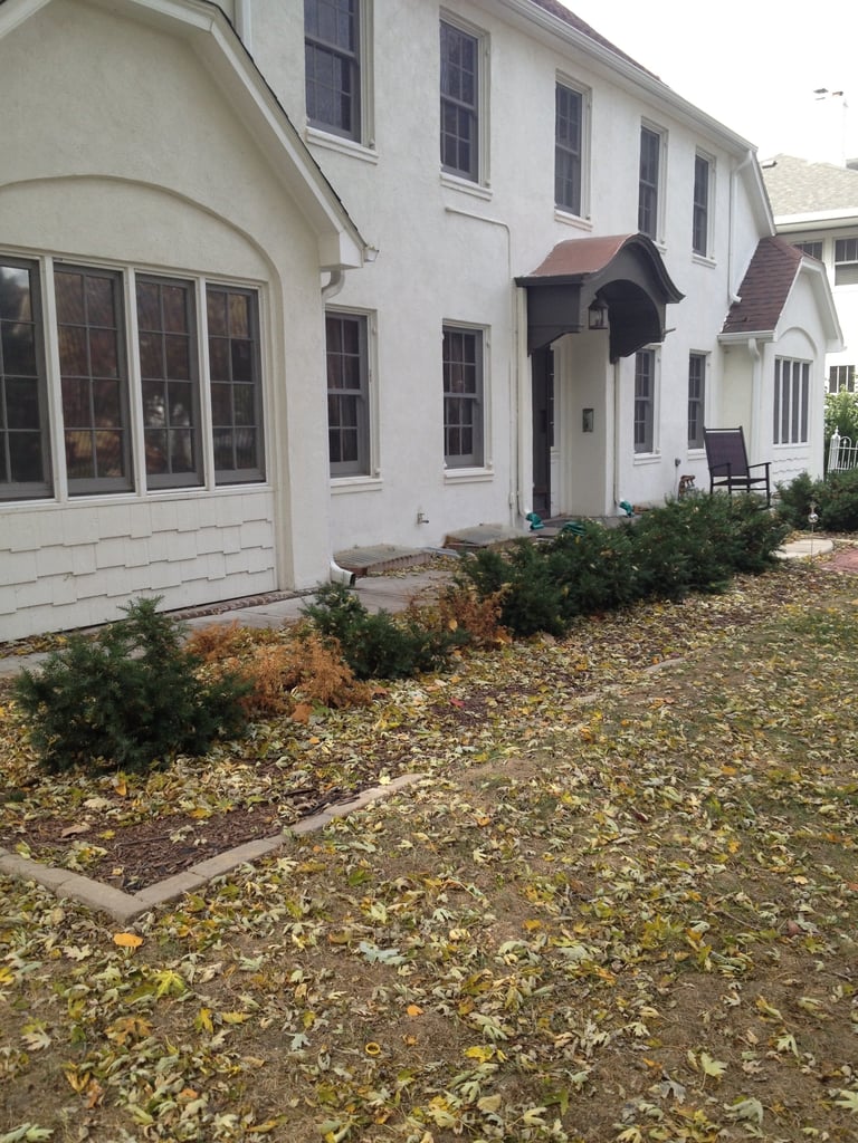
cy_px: 572
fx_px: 1157
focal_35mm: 35
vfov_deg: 52.6
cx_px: 429
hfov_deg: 40.7
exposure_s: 1/341
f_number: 2.4
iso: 64
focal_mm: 4.28
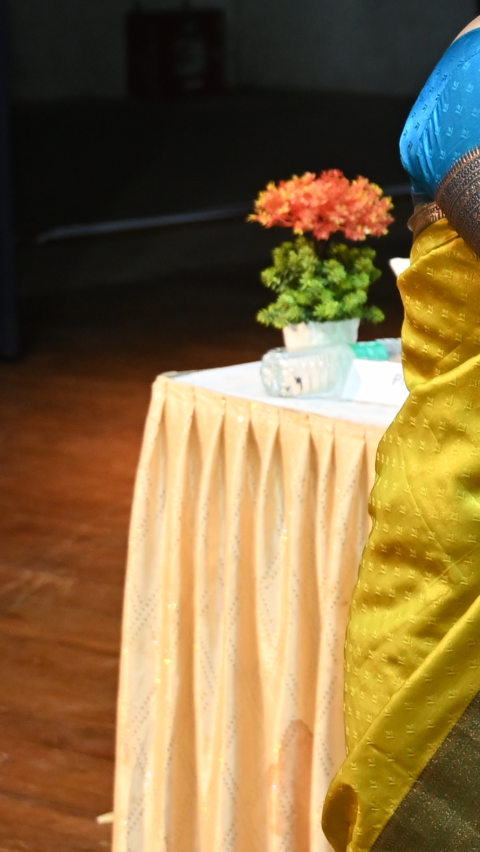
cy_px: 51
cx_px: 1364
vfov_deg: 15.9
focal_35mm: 133
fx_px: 3008
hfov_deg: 8.0
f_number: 4
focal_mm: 38
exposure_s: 1/125
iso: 1250
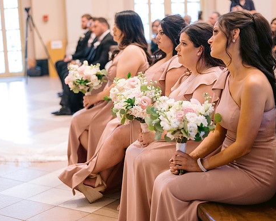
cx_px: 138
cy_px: 110
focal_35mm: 63
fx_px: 515
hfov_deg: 30.0
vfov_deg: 24.2
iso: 1600
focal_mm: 50
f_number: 2
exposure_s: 1/160
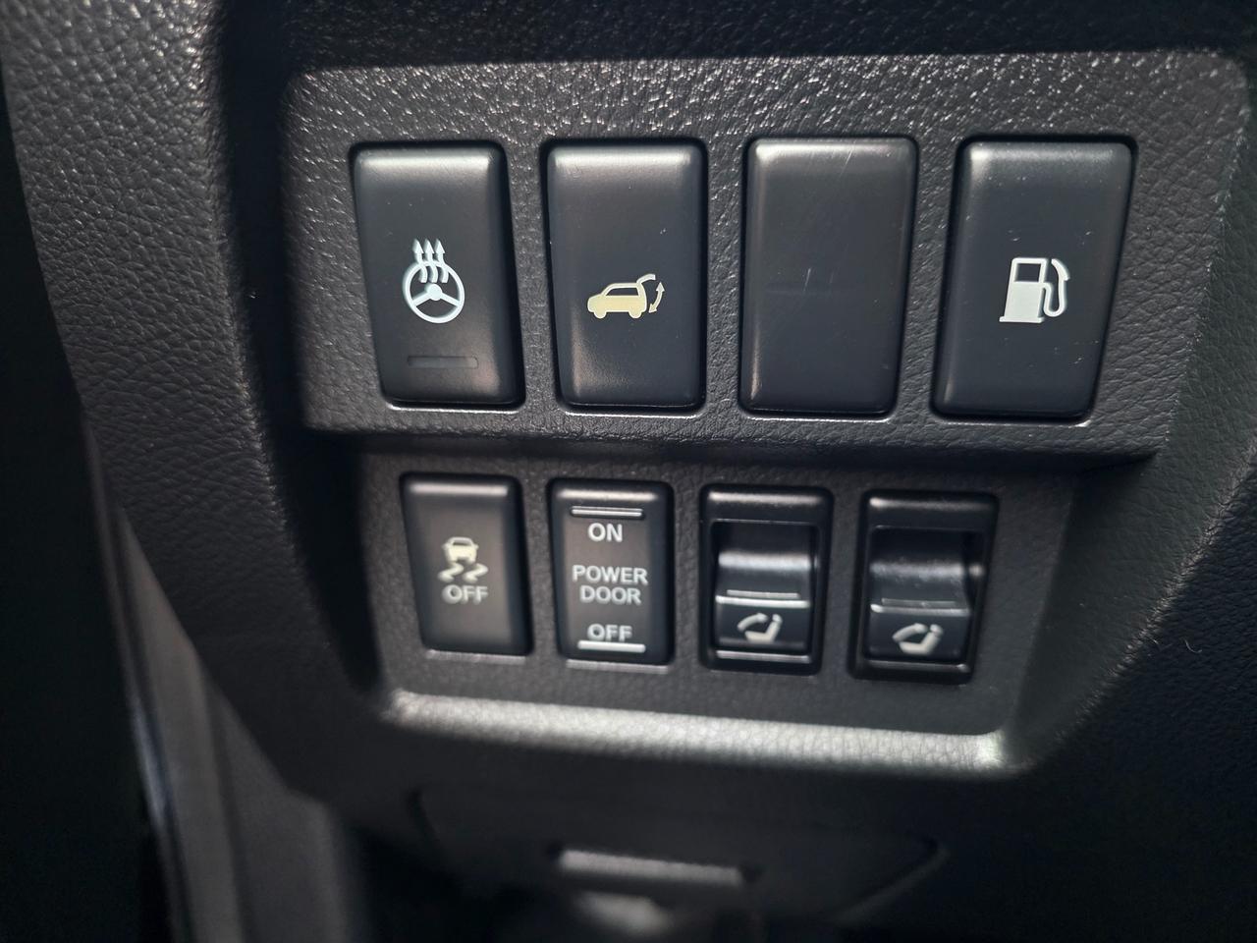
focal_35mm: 23
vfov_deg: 58.9
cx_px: 628
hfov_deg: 73.9
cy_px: 472
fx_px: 835
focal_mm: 6.25
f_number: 1.7
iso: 1250
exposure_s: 1/40
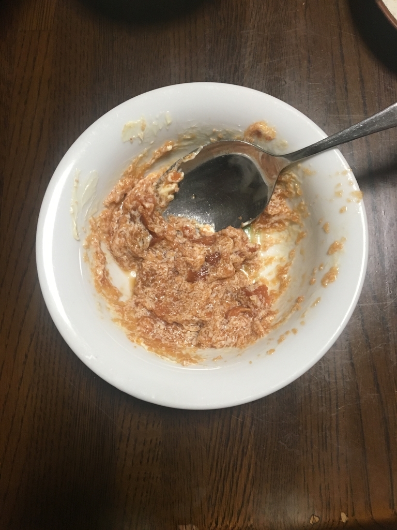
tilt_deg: -80.7
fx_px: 443
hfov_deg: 48.2
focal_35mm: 29
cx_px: 198
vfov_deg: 61.7
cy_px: 265
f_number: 2.2
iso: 125
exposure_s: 1/30
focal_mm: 4.15
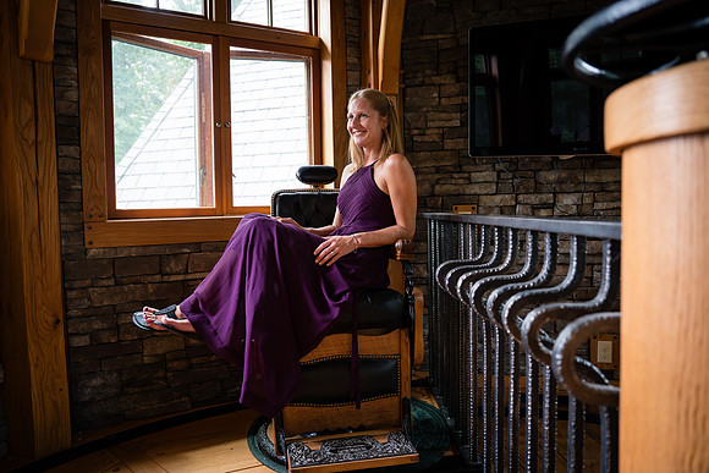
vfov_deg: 53.2
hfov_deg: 73.7
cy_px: 236
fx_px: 473
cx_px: 354
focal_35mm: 24
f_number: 2.8
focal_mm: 24
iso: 800
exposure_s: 1/200
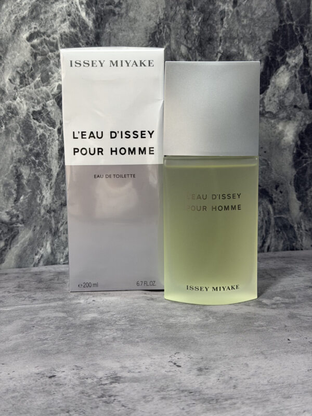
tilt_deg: -8.3
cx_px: 156
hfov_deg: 30.3
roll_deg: +0.3
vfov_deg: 39.7
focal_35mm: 48
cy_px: 208
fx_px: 577
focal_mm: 6.76
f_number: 1.78
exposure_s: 1/40
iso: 250
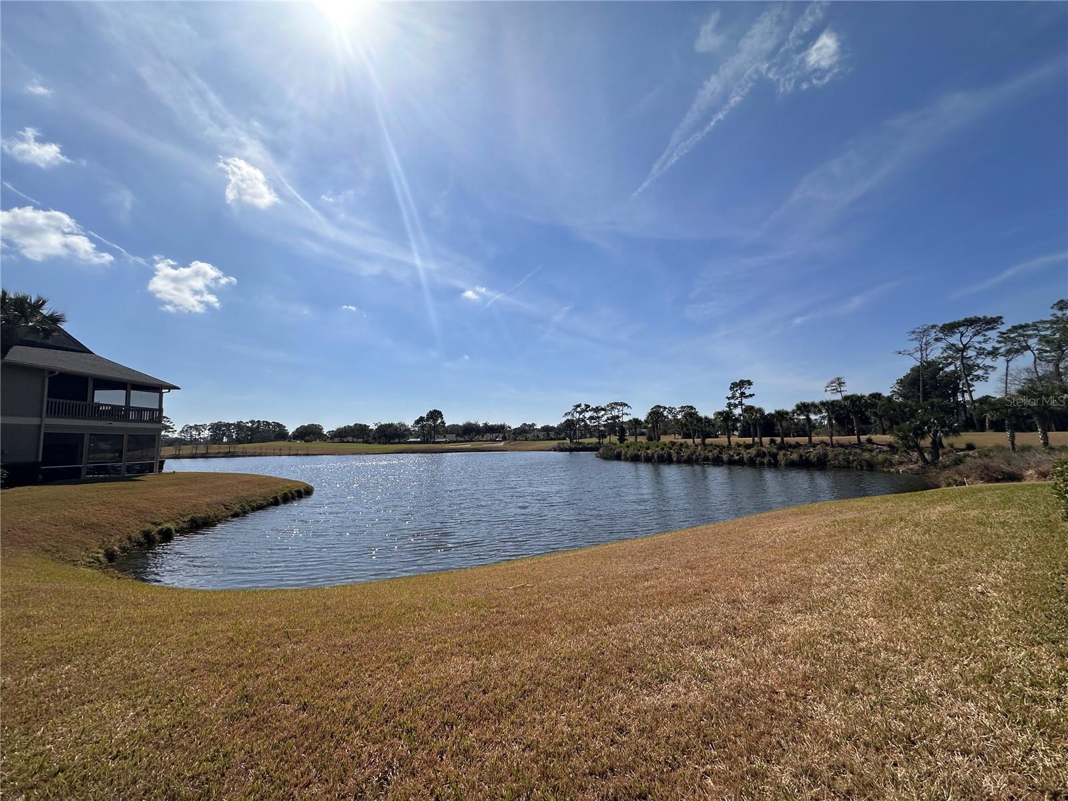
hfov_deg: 102.1
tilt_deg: +5.1
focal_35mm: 14
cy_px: 400
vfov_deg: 85.7
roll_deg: -0.1
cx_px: 534
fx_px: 432
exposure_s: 1/6494
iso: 50
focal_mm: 2.22
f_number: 2.2
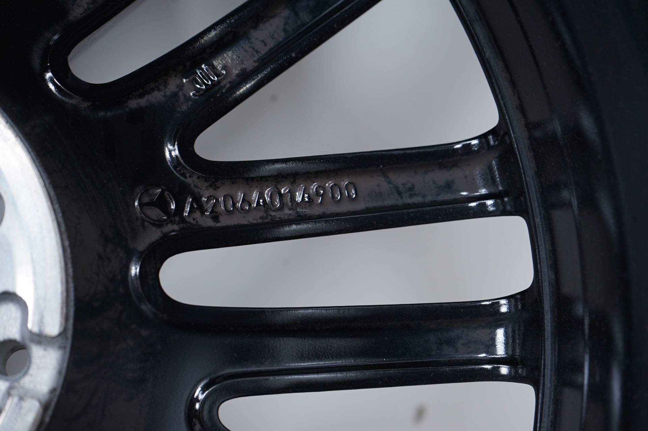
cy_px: 216
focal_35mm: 61
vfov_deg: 22.2
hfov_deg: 32.9
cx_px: 324
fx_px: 1097
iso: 250
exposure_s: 1/100
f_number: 7.1
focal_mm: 61
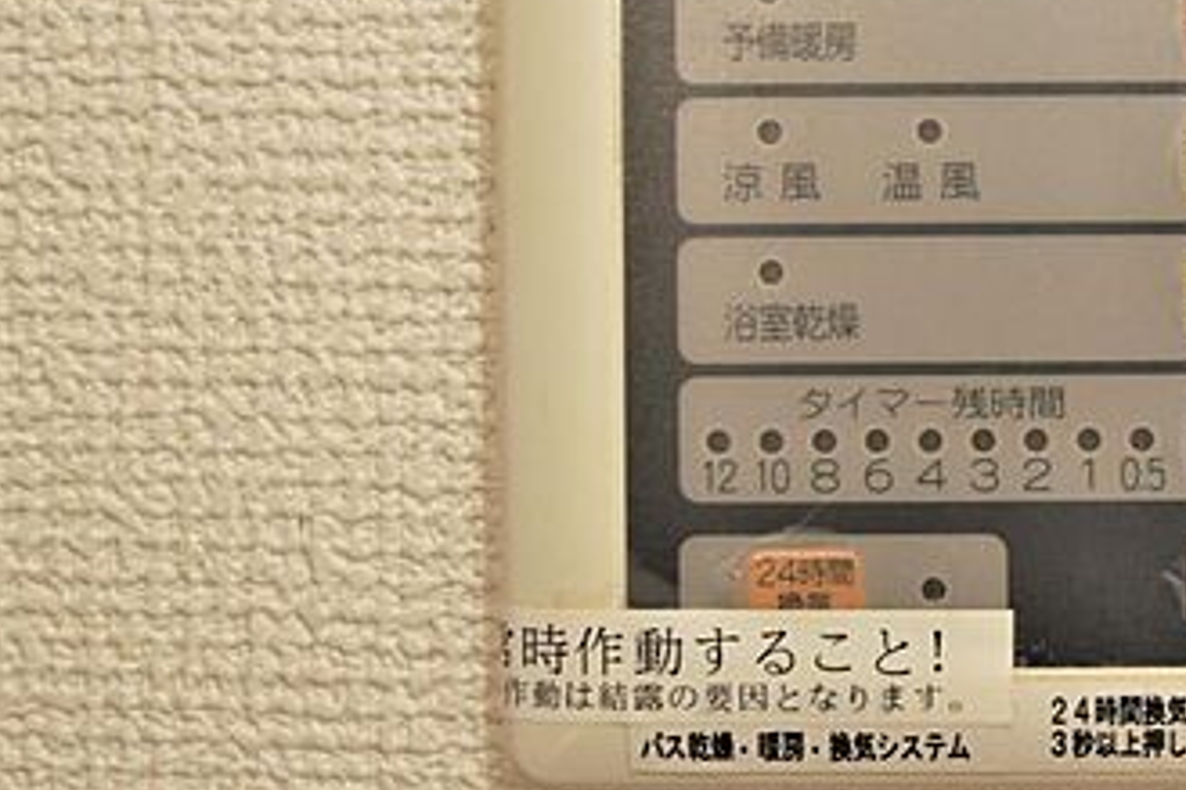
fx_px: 2305
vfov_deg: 19.4
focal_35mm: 70
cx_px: 1038
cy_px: 253
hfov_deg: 27.9
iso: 250
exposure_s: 1/40
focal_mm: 24
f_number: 4.5
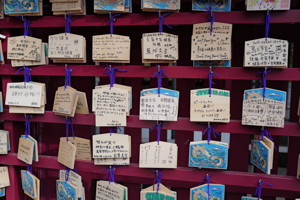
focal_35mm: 43
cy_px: 100
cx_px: 150
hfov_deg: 45.5
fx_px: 358
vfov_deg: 31.2
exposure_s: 1/200
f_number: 4
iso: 100
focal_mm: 43
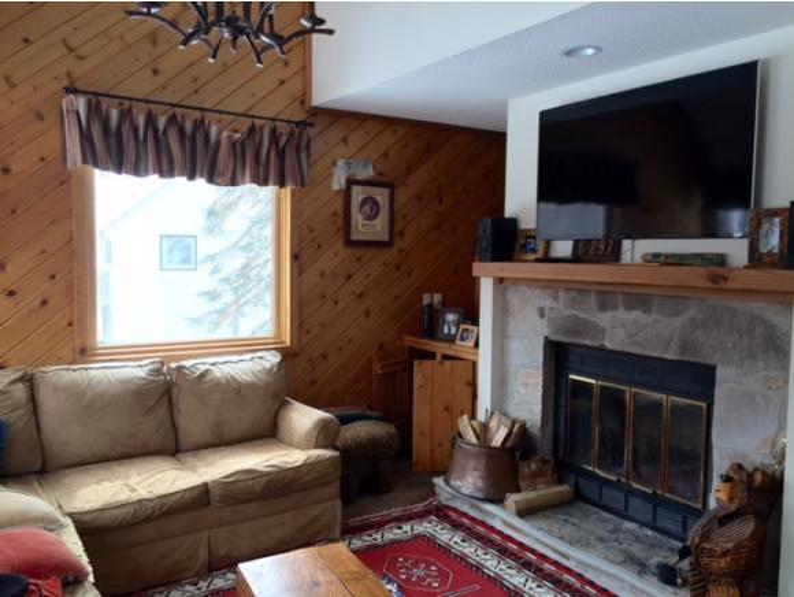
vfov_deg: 48.3
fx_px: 666
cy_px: 298
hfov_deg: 61.6
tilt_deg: -3.4
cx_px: 397
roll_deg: -0.8
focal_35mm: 29
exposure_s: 1/60
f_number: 2.2
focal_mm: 4.15
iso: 32
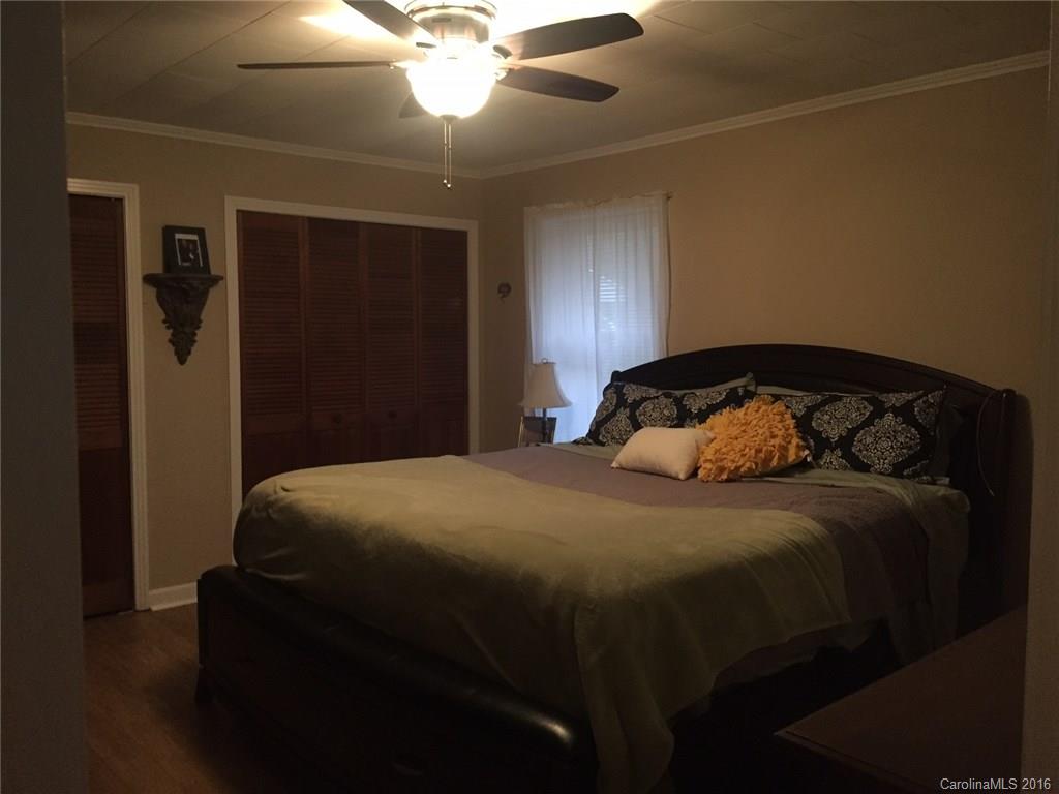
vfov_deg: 48.2
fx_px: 887
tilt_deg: -4.6
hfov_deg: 61.7
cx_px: 530
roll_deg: -0.1
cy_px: 397
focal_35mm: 29
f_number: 2.2
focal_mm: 4.15
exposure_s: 1/15
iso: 500
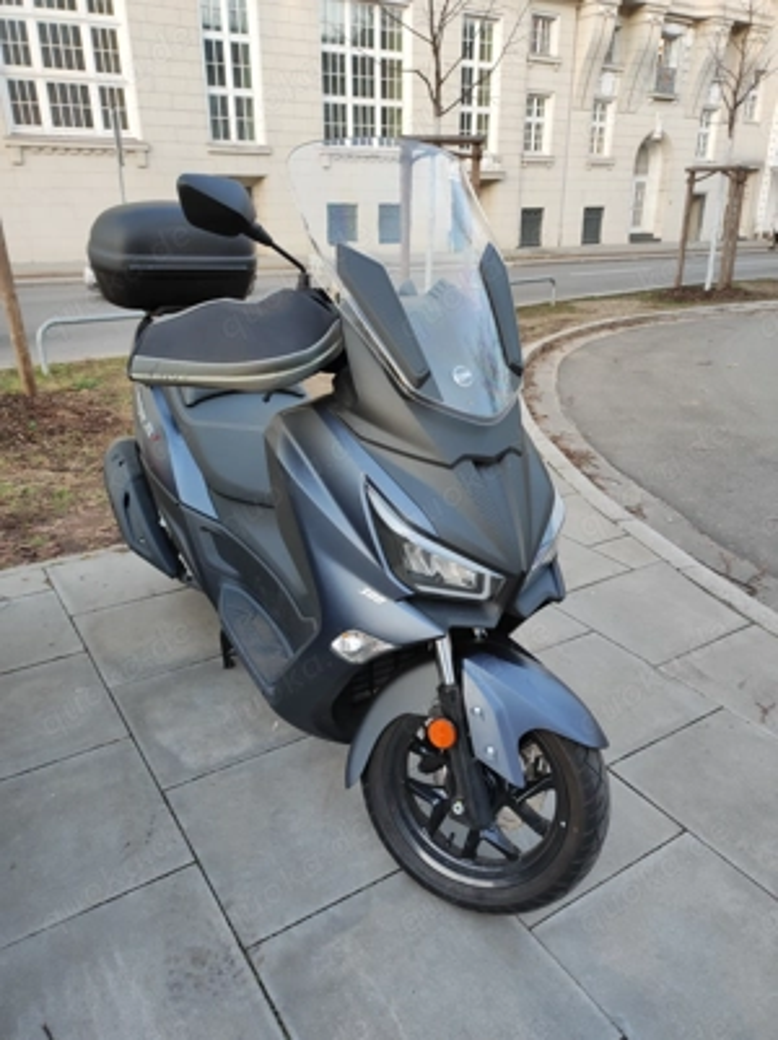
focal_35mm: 25
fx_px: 750
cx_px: 389
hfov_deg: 54.8
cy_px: 520
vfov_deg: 69.4
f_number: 1.79
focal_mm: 4.7
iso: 310
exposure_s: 1/50
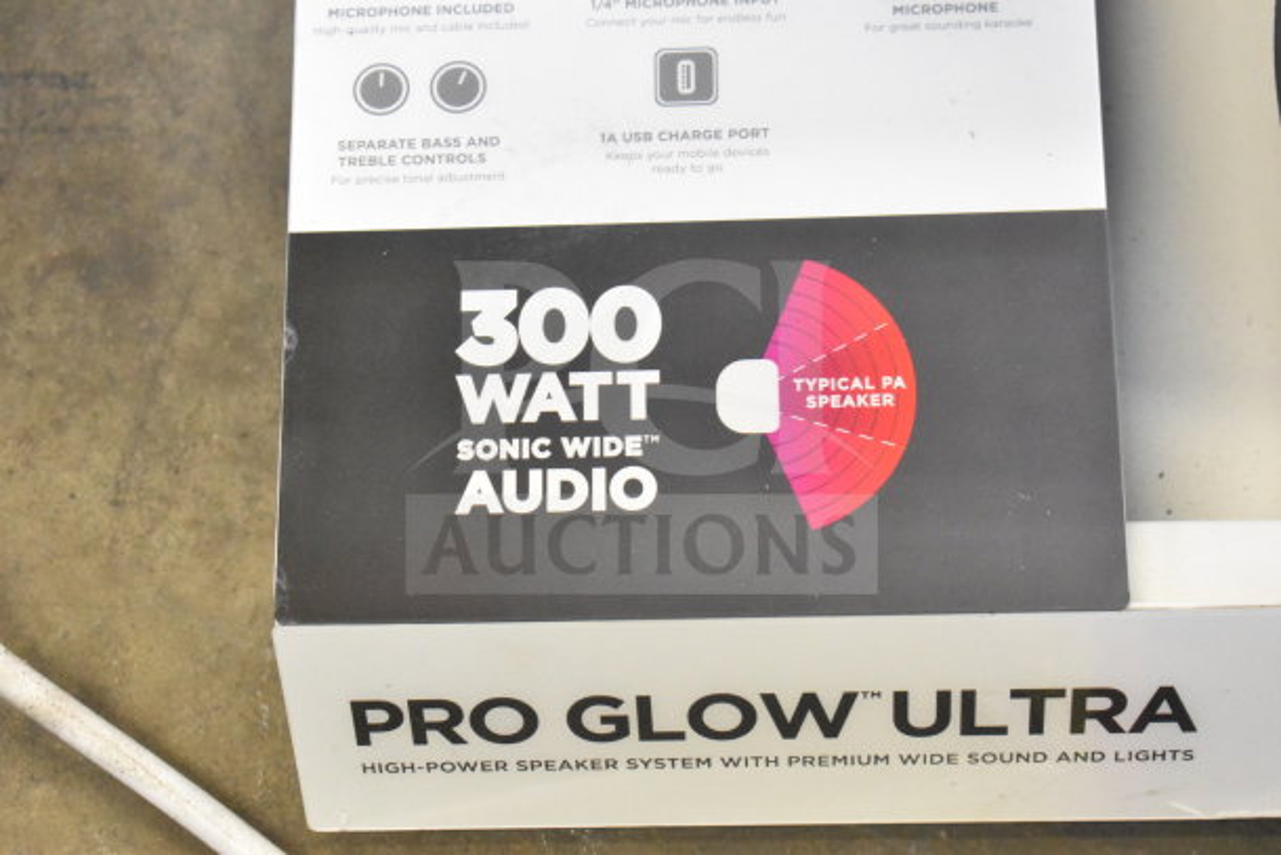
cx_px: 640
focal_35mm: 82
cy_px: 428
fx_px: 2936
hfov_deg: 24.6
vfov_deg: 16.6
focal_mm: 55
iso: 9000
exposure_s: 1/100
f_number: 5.6
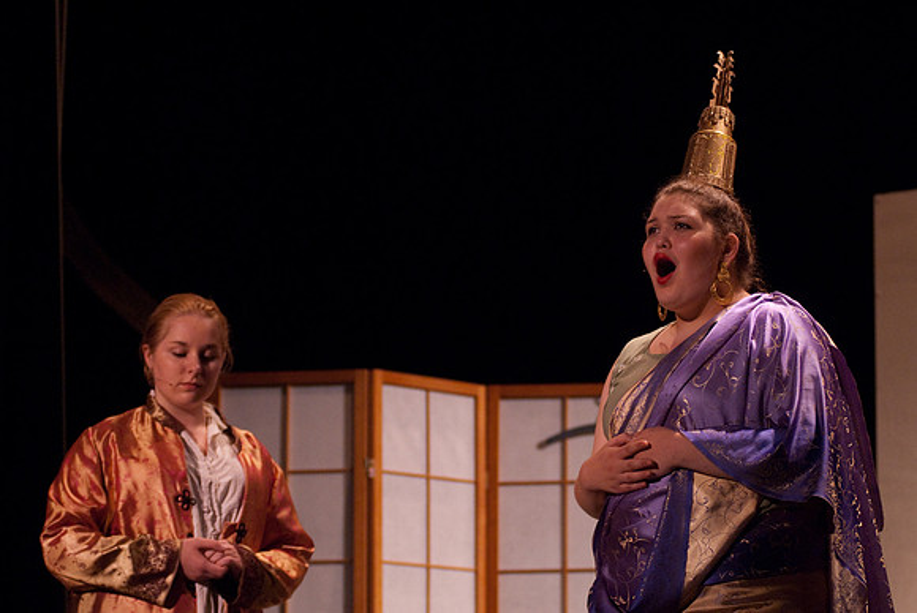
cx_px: 458
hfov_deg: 14.4
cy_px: 306
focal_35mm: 142
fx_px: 3633
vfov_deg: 9.7
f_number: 2.8
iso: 1000
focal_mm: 95
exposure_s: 1/50
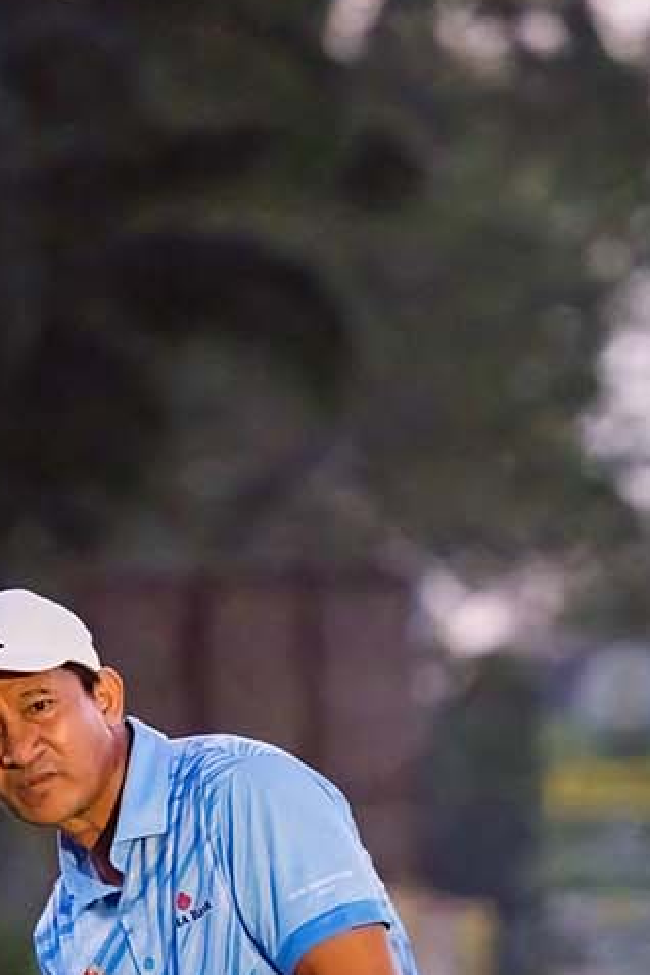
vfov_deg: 4.9
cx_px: 8
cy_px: 1280
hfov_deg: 3.2
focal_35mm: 423
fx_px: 11455
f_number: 2.8
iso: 22800
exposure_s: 1/250
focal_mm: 140
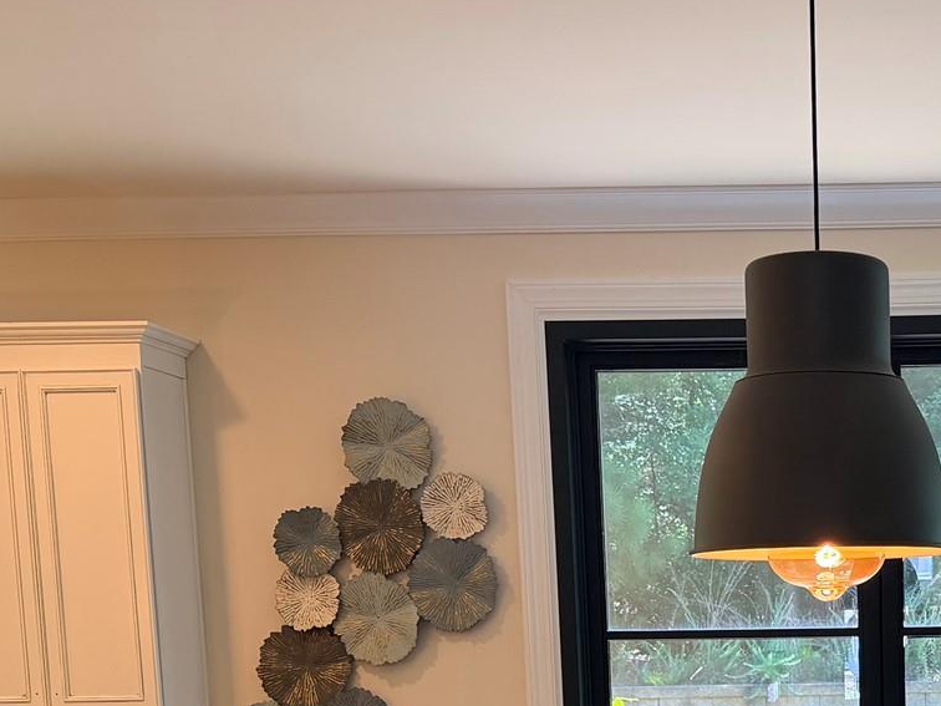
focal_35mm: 65
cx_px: 874
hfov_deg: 28.5
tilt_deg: -8.9
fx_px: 1767
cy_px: 863
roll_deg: +0.9
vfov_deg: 20.9
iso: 160
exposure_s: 1/120
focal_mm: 6.76
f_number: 1.78
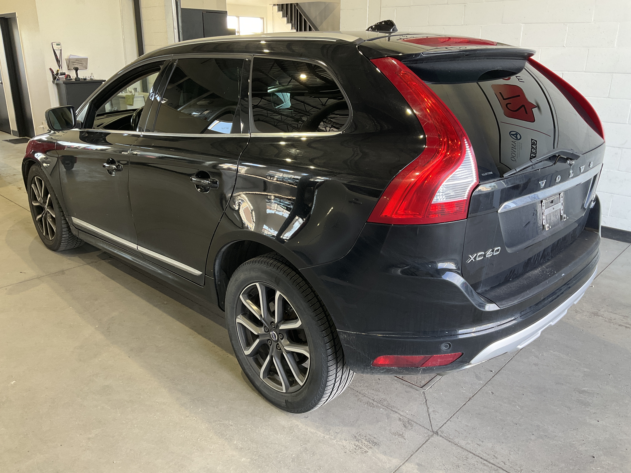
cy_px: 236
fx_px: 529
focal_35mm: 29
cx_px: 316
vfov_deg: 48.2
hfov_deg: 61.7
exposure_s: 1/60
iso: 50
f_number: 1.8
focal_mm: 3
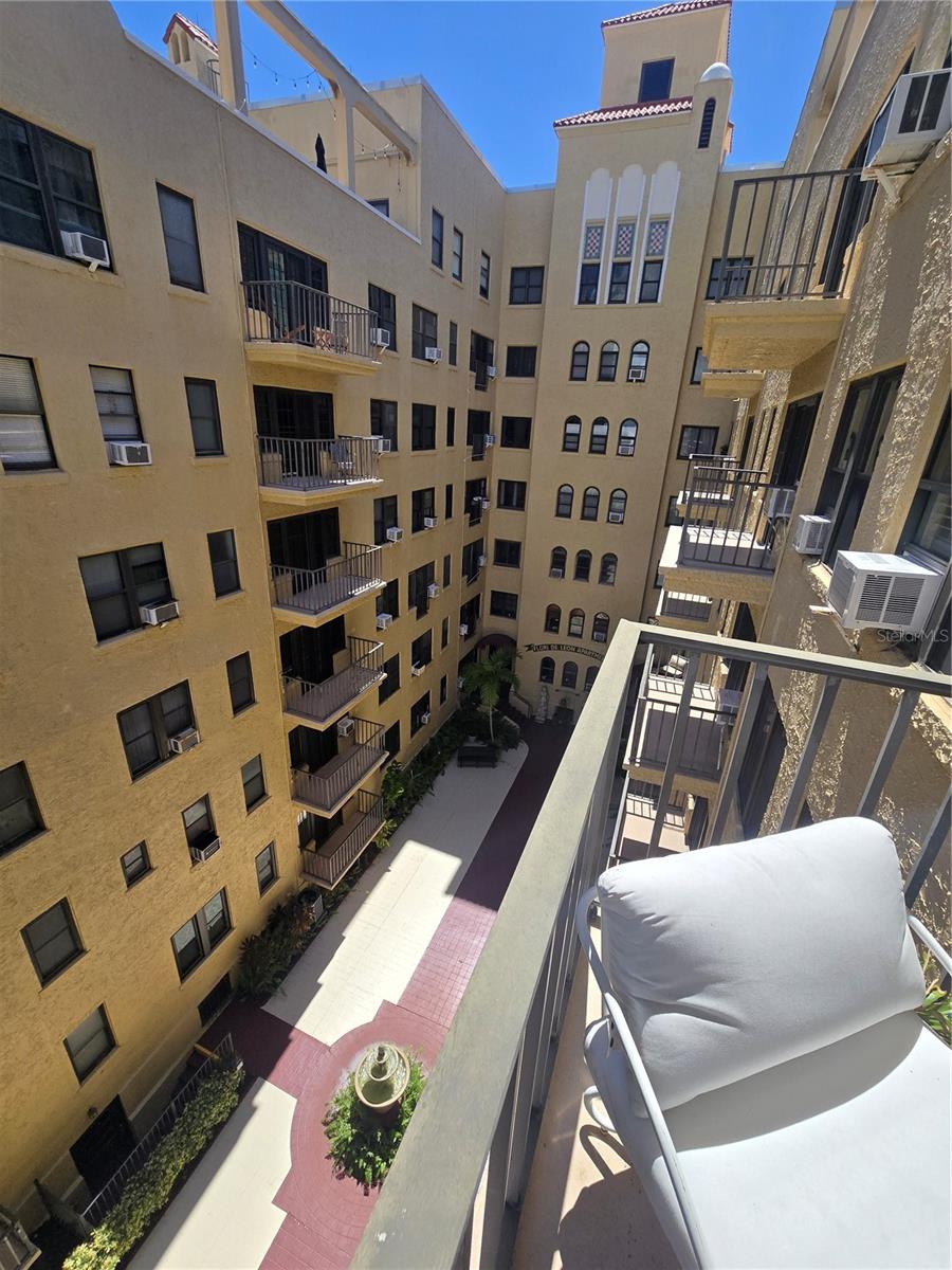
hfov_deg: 89.9
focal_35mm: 13
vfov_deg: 106.2
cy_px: 635
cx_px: 476
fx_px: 477
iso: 50
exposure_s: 1/2760
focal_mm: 2.2
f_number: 2.2
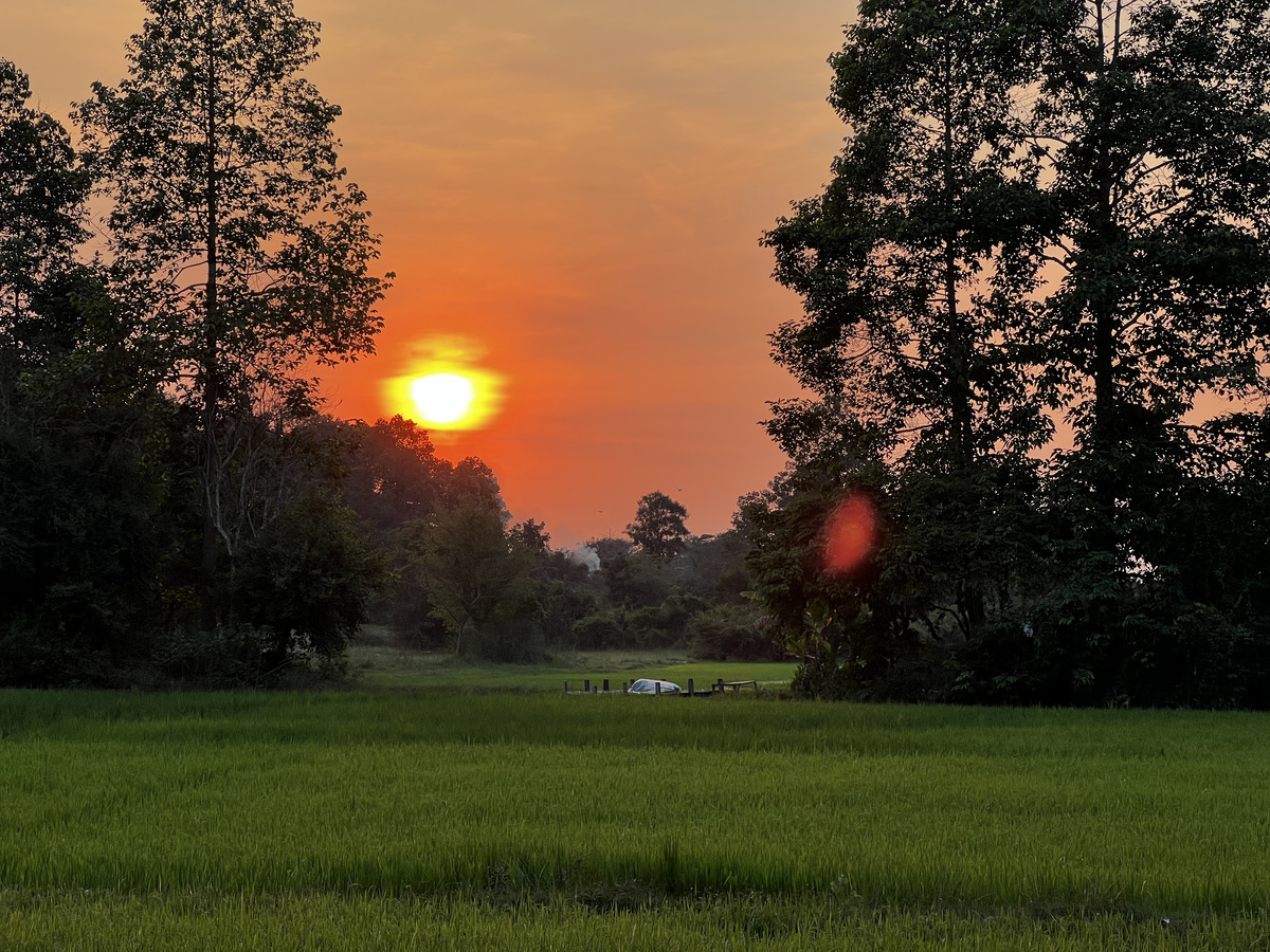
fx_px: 2825
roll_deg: +0.3
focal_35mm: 77
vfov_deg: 19.1
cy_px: 476
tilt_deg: +2.9
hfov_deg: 25.3
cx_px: 635
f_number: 2.8
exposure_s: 1/128
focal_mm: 9
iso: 32
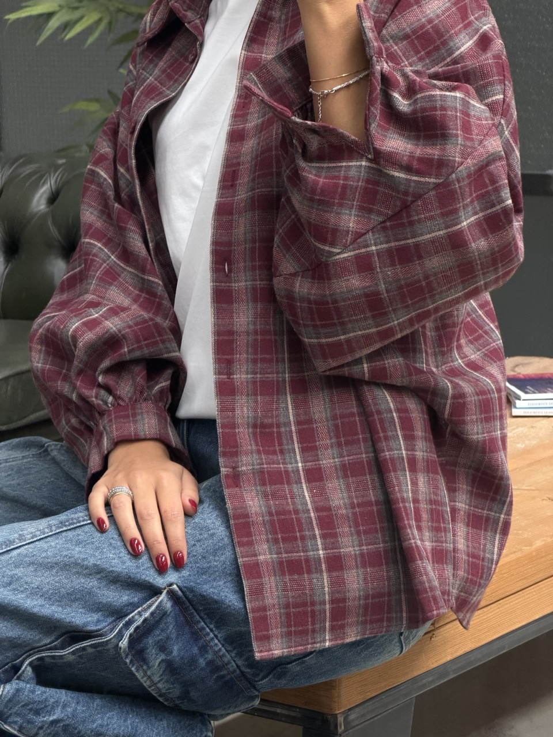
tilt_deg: -19.6
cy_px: 368
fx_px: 2130
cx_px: 276
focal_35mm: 100
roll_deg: +1.3
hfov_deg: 14.8
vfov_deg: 19.6
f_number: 2.8
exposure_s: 1/121
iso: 320
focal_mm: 16.89
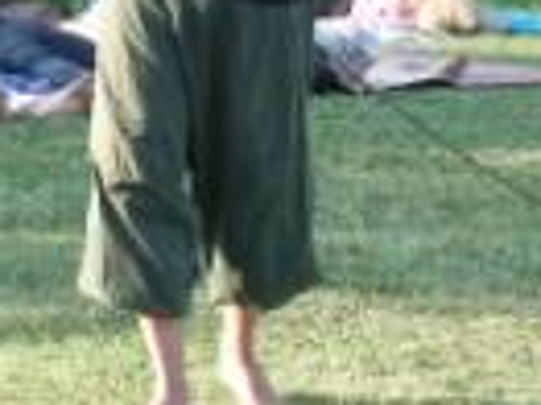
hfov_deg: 5.5
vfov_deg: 4.1
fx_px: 5606
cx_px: 116
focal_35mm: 359
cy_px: -120
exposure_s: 1/125
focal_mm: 18.7
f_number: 4
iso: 100
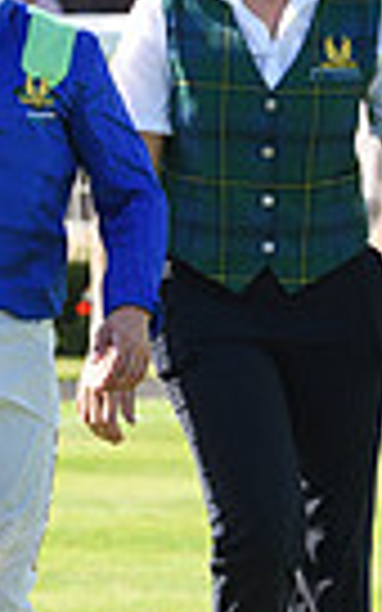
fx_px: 10860
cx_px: -616
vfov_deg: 3.2
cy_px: 218
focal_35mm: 652
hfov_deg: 2.0
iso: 400
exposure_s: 1/1000
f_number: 5.6
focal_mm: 150
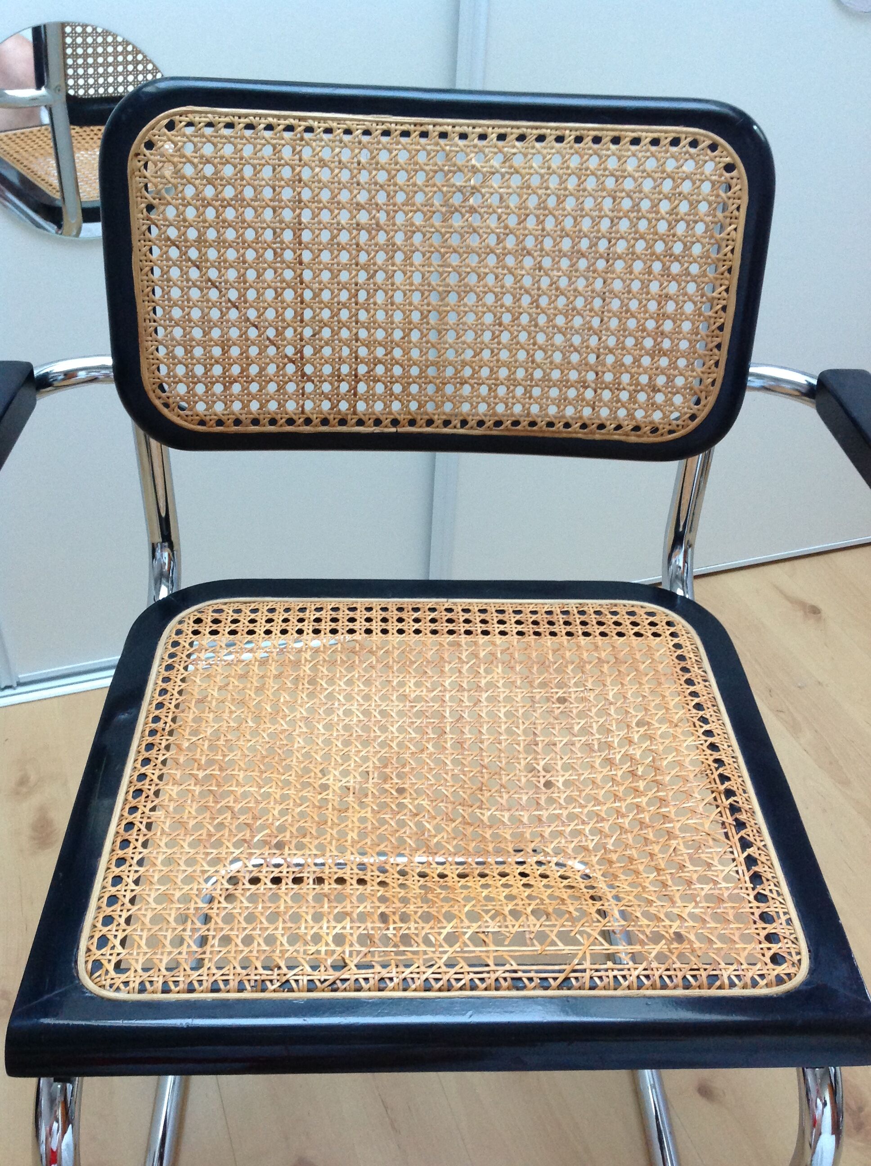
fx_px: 1177
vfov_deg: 52.7
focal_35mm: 35
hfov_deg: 40.6
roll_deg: -1.4
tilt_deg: -37.3
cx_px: 436
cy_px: 583
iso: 160
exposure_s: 1/15
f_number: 2.4
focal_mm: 4.28
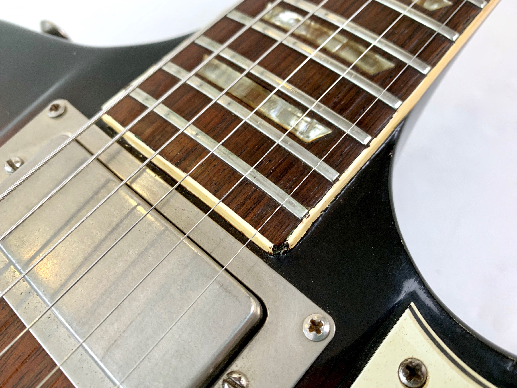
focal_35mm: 27
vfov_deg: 51.3
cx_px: 261
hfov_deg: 65.3
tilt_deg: -61.4
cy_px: 198
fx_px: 403
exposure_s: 1/50
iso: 50
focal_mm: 4.25
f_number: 1.8
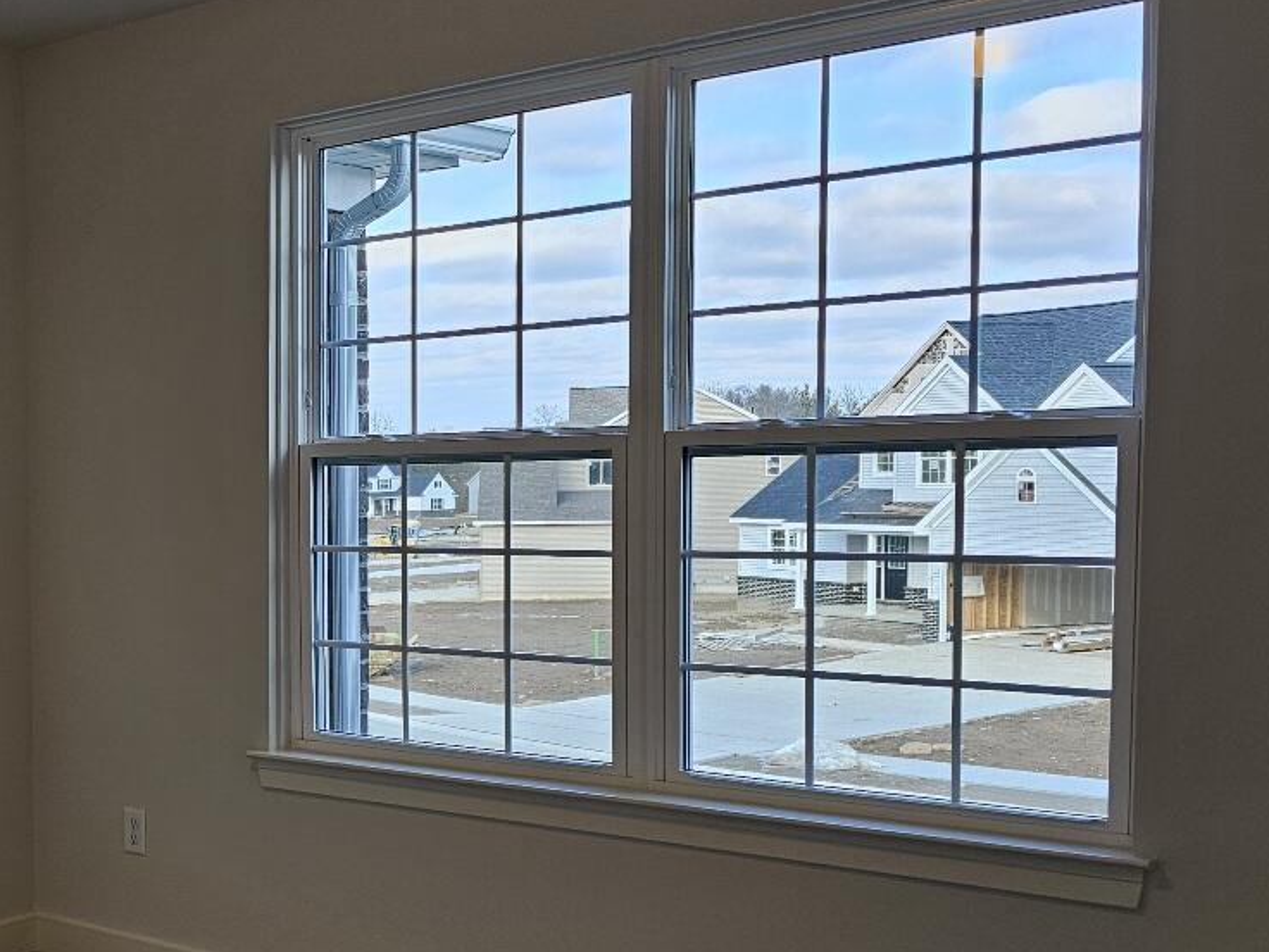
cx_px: 12
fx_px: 1833
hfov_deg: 34.8
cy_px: 611
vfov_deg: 29.0
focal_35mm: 50
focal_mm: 6.3
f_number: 1.7
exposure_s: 1/120
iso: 50
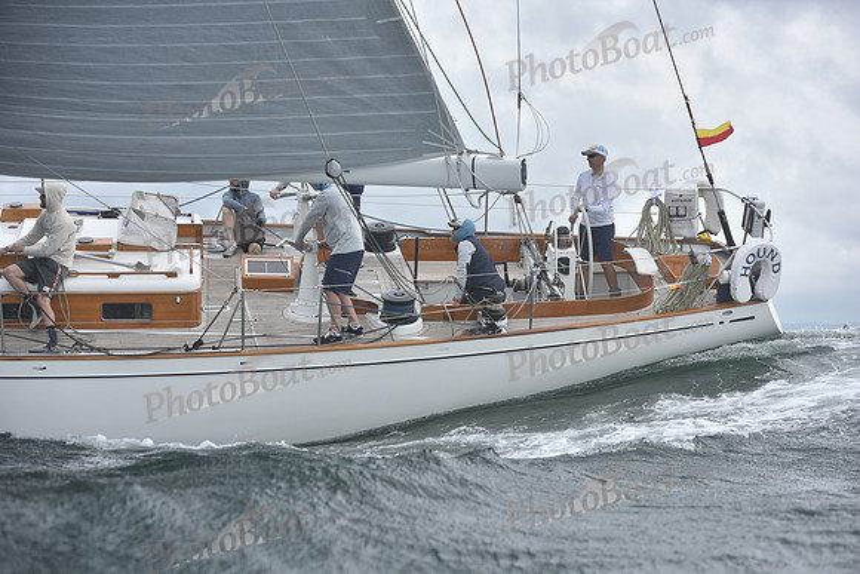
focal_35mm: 70
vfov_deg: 19.5
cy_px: 287
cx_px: 430
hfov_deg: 28.8
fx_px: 1673
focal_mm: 70
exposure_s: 1/1250
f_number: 4.5
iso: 200
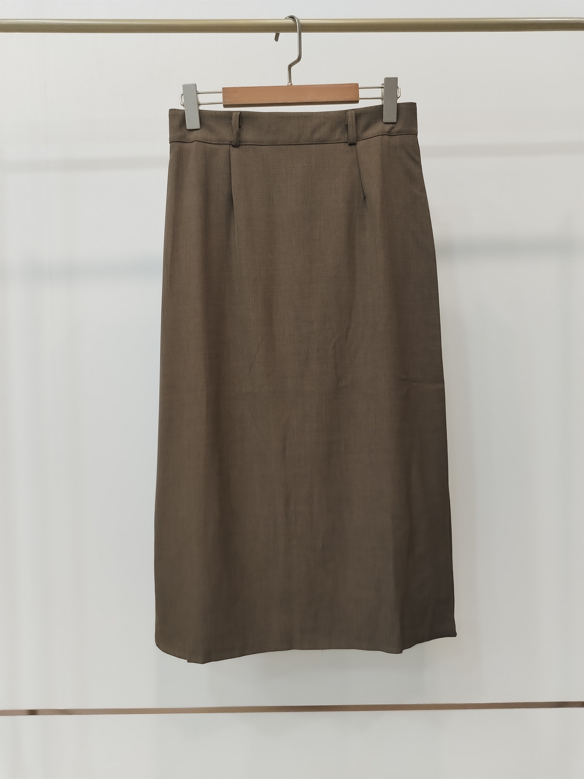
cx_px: 292
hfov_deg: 48.2
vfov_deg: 61.7
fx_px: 652
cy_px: 390
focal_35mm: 29
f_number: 1.8
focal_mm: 4.75
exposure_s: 1/60
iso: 444
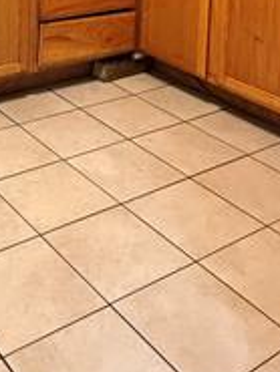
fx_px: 625
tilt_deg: -2.6
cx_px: 22
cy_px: -121
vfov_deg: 27.4
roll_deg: -0.7
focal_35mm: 58
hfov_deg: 24.5
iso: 1250
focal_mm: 2.22
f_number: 2.2
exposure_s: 1/60
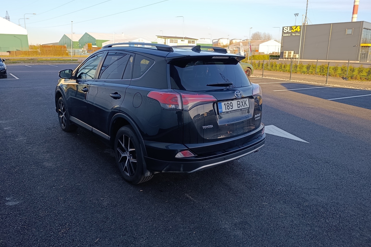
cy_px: 110
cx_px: 186
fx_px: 247
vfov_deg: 53.0
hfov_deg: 73.7
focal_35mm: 24
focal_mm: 6.11
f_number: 1.65
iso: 50
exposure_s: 1/130
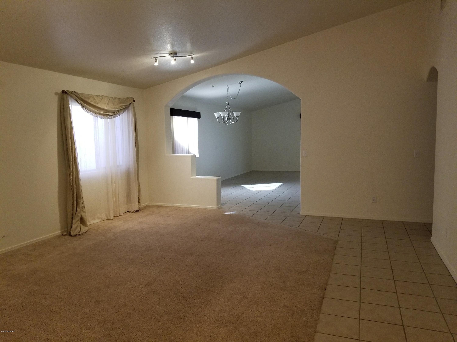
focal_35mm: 26
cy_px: 171
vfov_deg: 53.1
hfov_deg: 67.3
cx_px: 228
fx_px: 343
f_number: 1.7
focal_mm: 4.25
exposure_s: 1/60
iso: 200
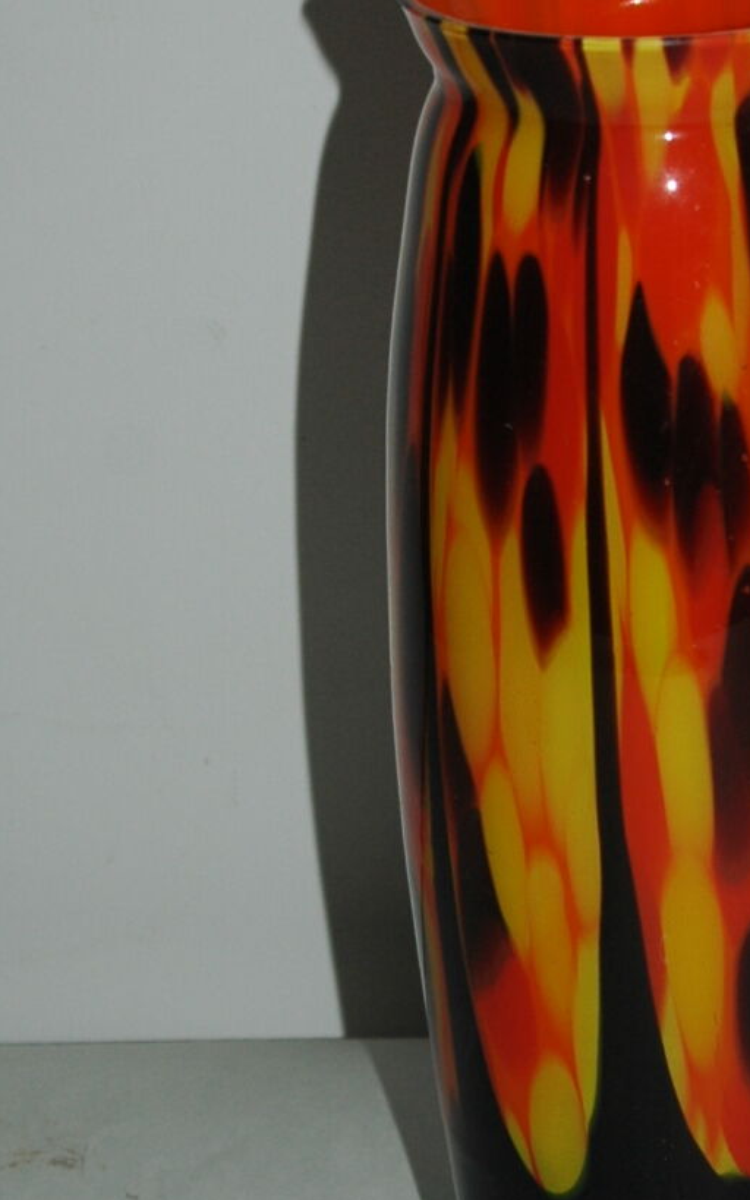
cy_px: 598
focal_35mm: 117
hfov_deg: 11.1
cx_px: 688
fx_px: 3826
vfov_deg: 17.8
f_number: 5.6
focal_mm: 28
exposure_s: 1/125
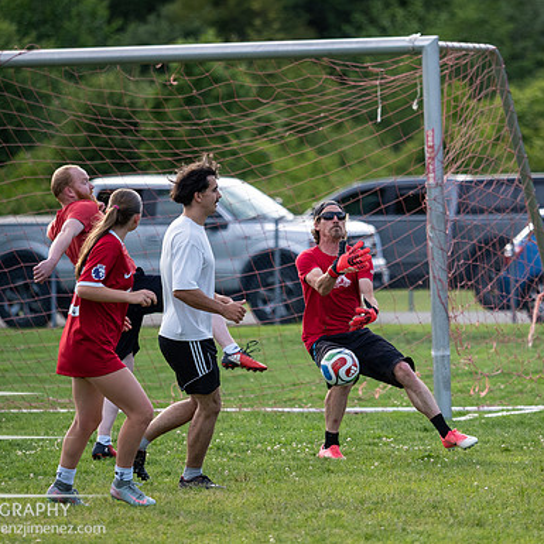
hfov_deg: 4.2
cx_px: 333
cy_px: 268
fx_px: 7432
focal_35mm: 418
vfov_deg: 4.2
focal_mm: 150
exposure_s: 1/1250
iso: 320
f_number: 2.8
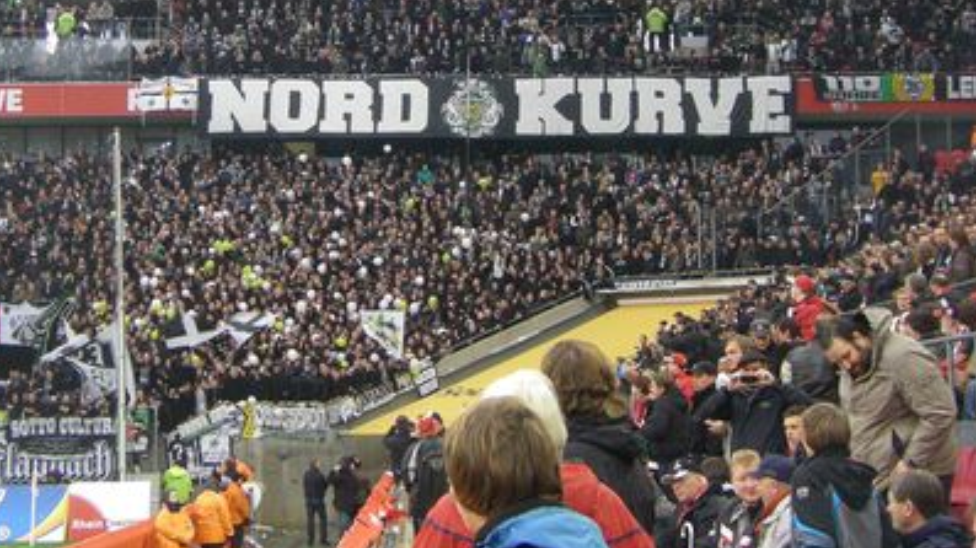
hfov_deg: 22.2
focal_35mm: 96
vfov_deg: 12.5
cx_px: 348
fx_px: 2484
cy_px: 72
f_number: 3.8
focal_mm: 10.3
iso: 250
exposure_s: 1/60
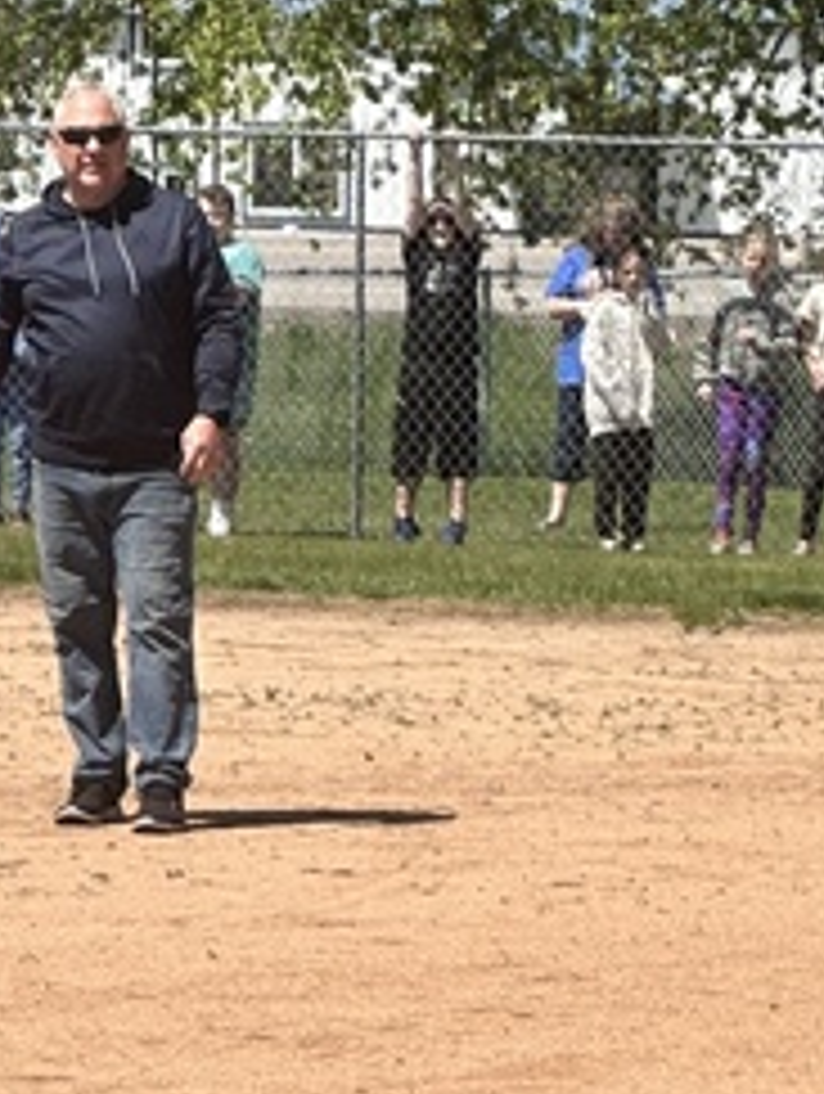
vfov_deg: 6.1
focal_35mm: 324
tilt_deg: -4.4
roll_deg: -2.1
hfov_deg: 4.6
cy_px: 914
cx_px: 1018
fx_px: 10256
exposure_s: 1/943
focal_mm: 9
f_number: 2.8
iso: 32
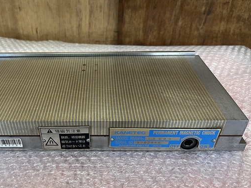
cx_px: 94
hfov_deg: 54.7
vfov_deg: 42.8
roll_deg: +1.4
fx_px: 239
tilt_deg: -37.4
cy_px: 110
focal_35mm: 33
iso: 125
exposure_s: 1/98
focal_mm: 5.1
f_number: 1.6
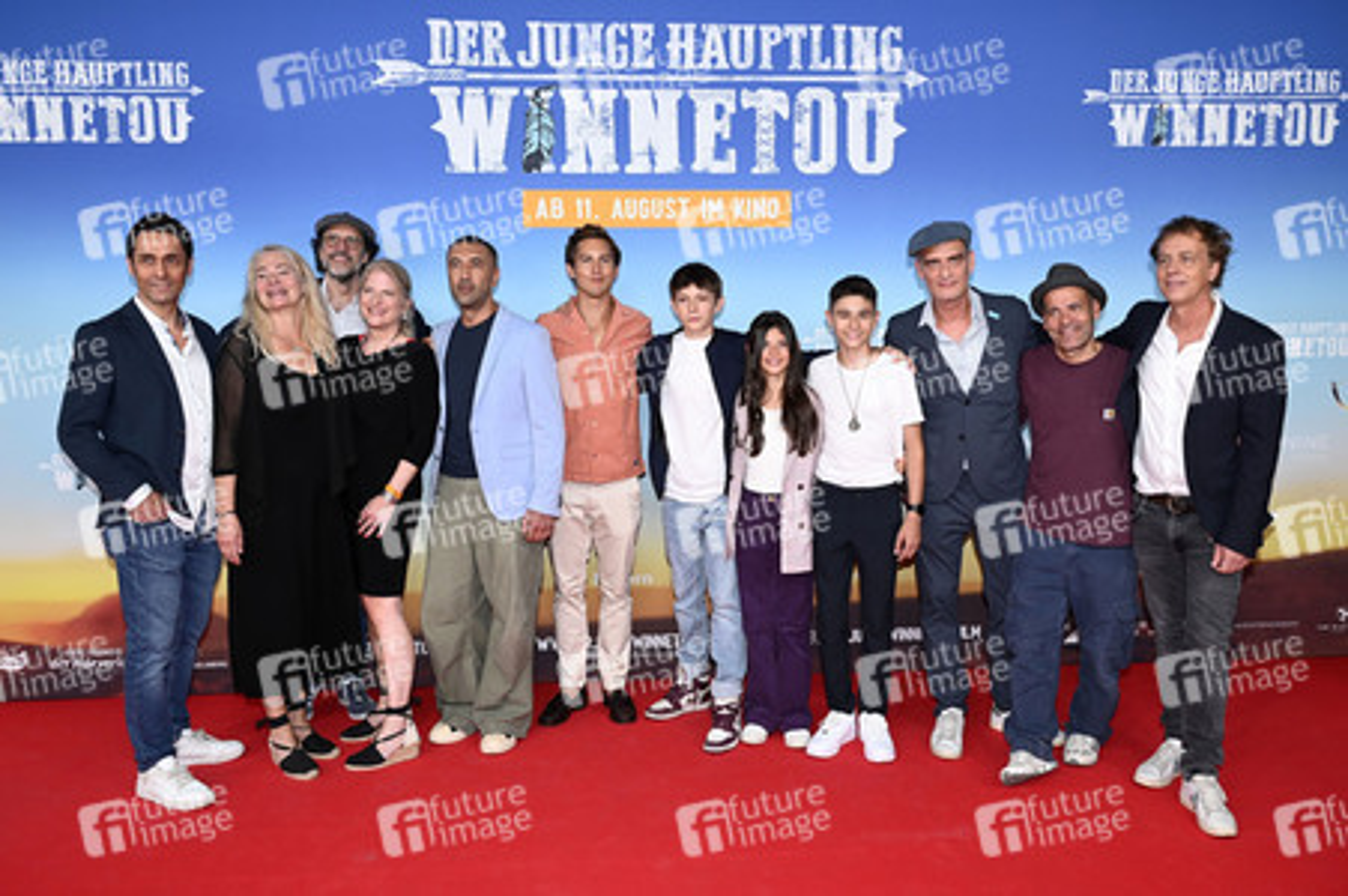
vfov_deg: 42.9
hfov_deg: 61.1
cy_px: 448
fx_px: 1141
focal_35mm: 30
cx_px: 674
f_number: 6.3
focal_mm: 30.5
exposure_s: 1/160
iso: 640
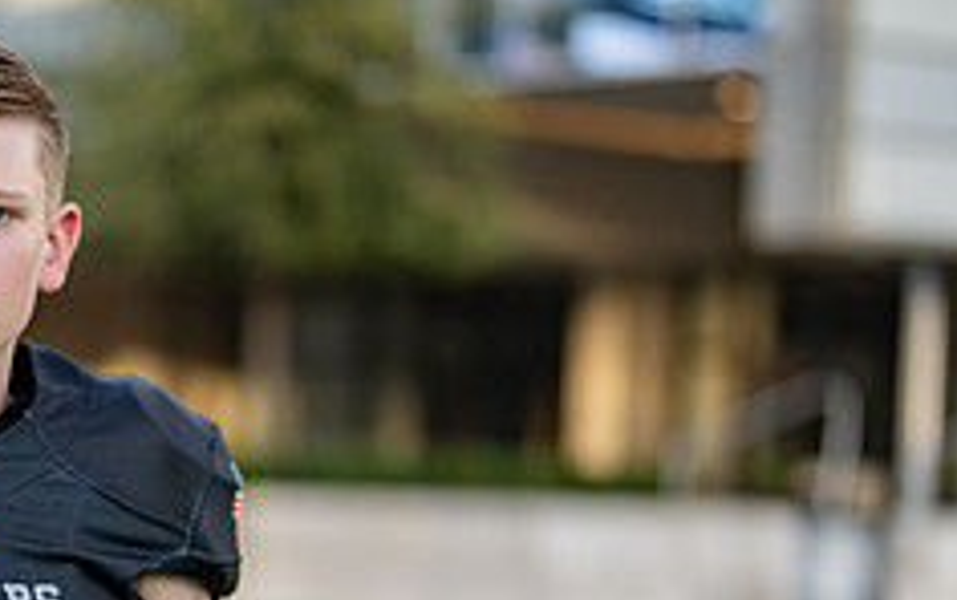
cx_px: -10
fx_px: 3942
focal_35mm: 151
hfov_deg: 13.6
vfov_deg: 8.6
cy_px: 713
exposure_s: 1/1600
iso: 100
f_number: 1.2
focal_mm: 50
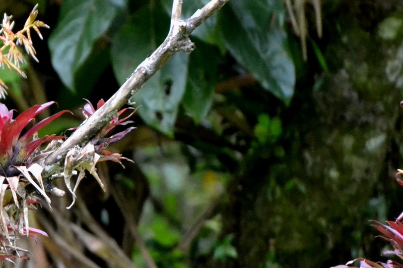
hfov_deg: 1.8
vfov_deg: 1.2
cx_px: -32
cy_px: 264
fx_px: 12702
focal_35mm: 1135
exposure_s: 1/500
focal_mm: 300
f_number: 5.6
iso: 3200
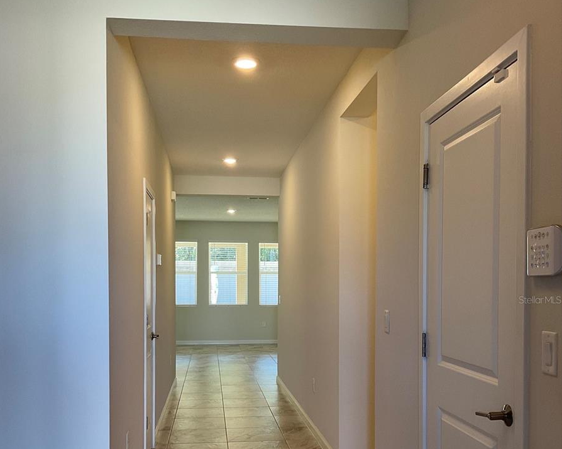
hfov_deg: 47.9
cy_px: 300
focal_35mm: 38
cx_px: 280
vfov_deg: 38.7
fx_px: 632
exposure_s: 1/60
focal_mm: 3
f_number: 1.8
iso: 40
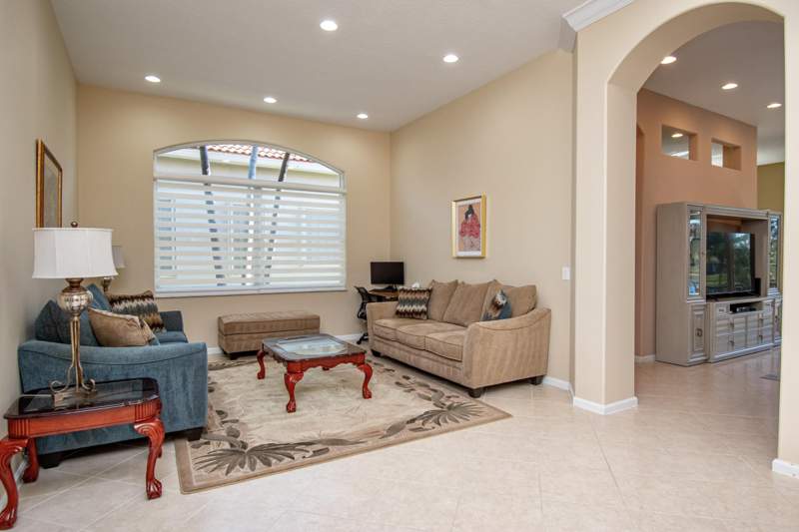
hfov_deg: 85.4
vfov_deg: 63.2
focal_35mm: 20
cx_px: 400
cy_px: 266
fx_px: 433
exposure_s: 1/200
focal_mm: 13
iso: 800
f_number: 6.3
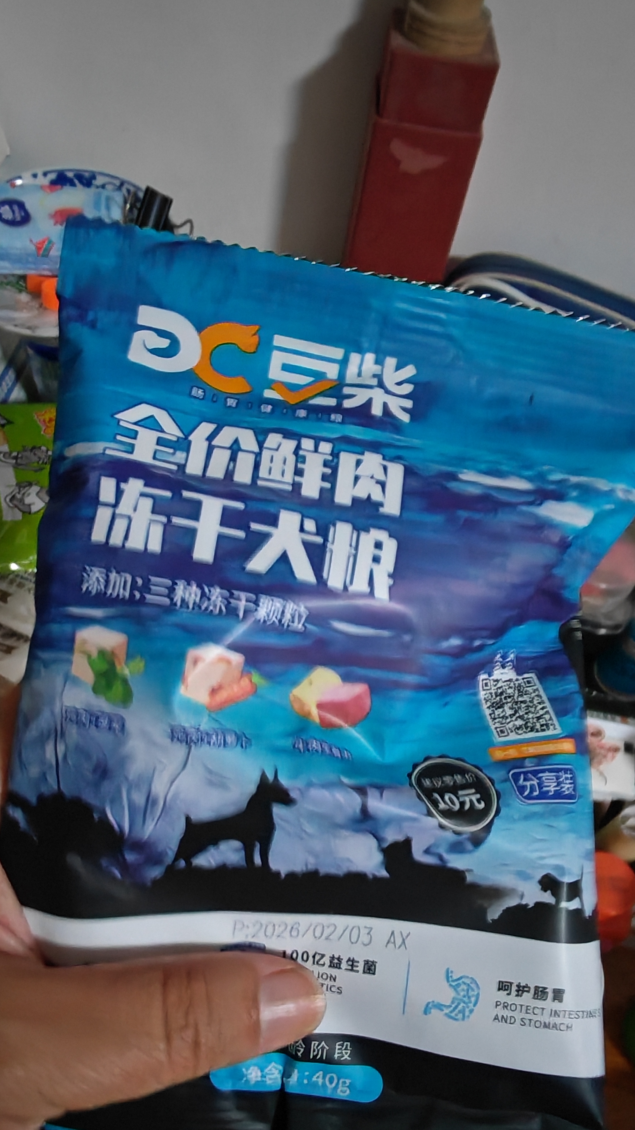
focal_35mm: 29
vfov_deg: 66.1
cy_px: 569
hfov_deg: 39.9
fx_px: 868
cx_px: 230
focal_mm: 1.96
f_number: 2.2
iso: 640
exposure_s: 1/17
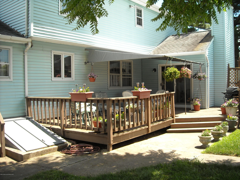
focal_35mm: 35
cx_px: 120
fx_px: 243
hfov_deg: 52.6
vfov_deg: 40.7
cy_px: 90
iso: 64
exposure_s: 1/284
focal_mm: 5.7
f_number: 2.8
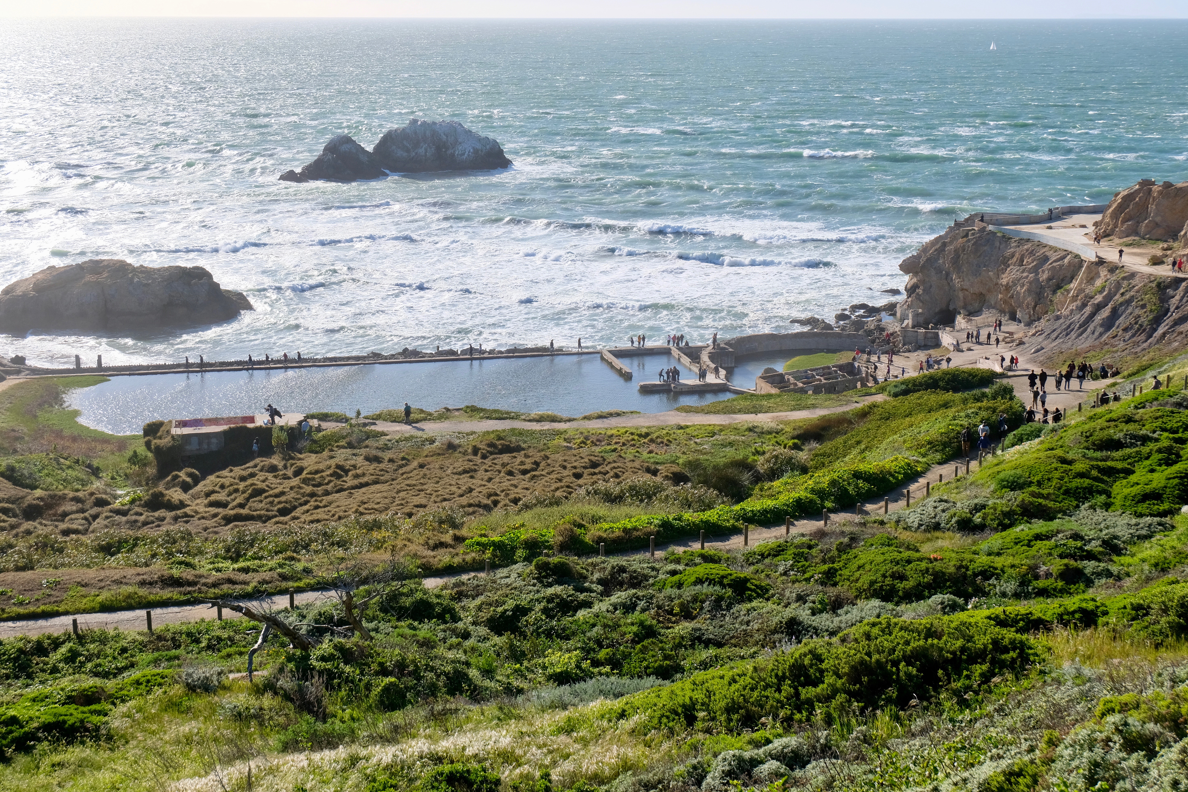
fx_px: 1584
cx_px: 599
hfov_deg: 41.1
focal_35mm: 48
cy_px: 394
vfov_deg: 28.1
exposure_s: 1/480
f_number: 8
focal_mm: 31
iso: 400
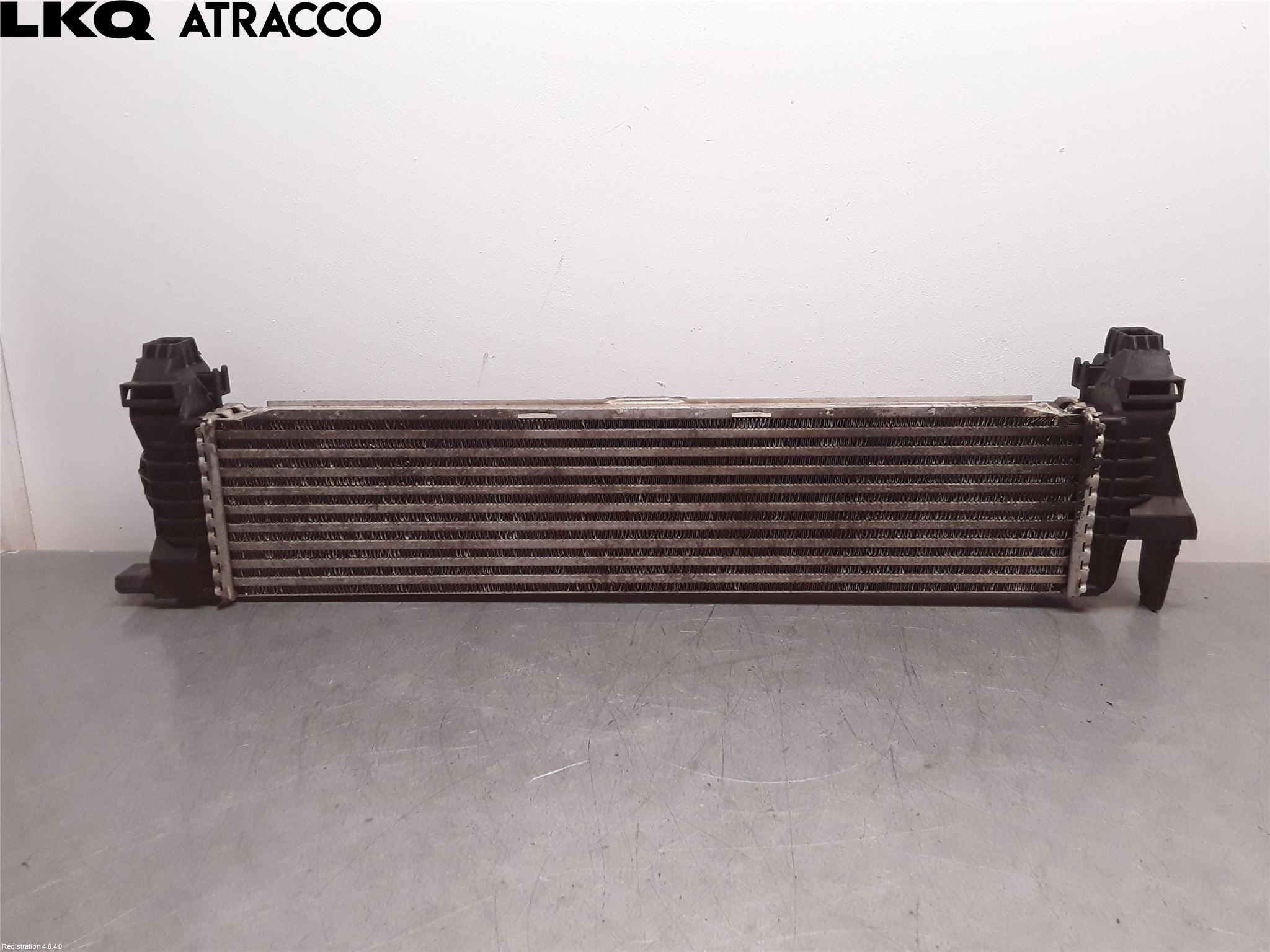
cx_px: 635
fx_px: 1027
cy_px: 476
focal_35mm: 28
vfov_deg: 49.7
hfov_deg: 63.4
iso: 100
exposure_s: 1/126
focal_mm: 2.91
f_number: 1.9
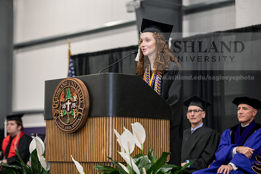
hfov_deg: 20.0
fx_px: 740
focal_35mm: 102
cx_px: 130
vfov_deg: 13.4
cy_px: 87
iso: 2500
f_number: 3.2
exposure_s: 1/200
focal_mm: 102
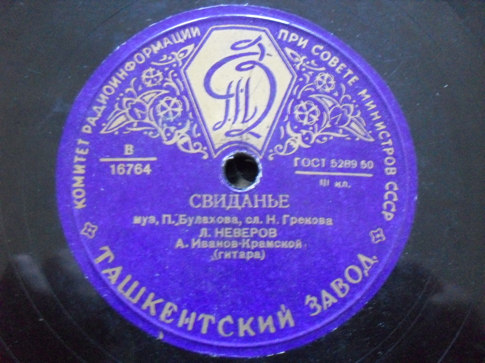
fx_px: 532
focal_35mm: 38
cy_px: 182
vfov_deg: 37.7
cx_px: 242
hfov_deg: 49.0
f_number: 2.8
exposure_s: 1/6
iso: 400
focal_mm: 6.3
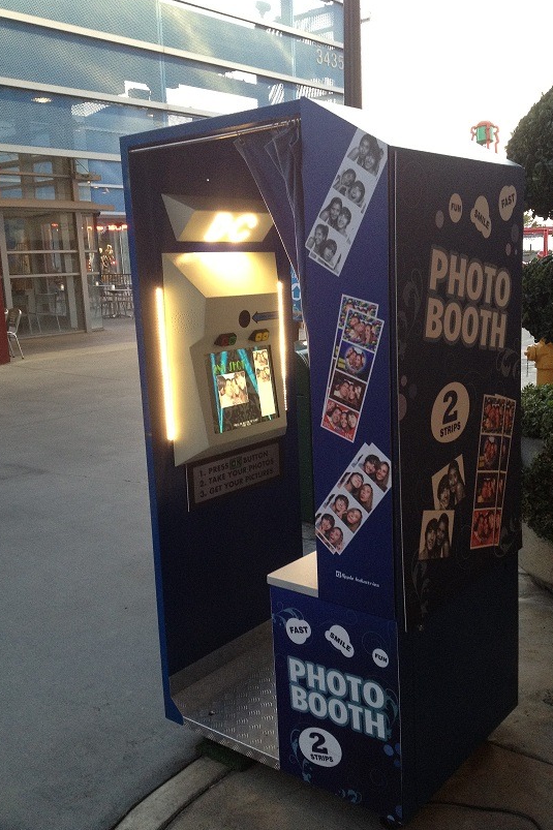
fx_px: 853
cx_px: 305
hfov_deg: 35.9
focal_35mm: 37
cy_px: 409
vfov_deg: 51.9
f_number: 2.4
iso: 200
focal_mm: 4.28
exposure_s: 1/20
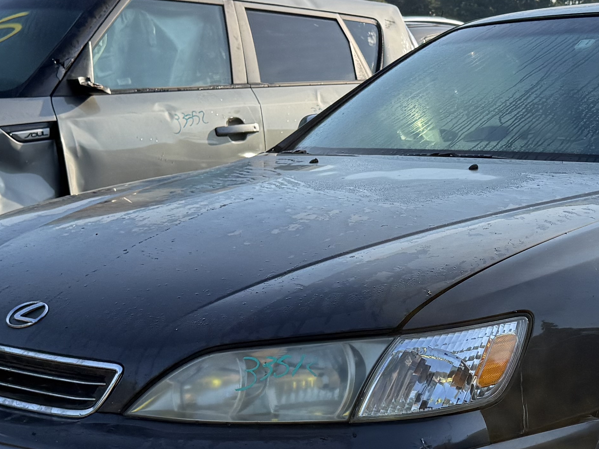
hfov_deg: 26.2
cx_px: 476
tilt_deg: -9.0
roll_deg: +2.0
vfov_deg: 20.0
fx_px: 1263
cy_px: 337
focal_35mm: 73
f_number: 1.78
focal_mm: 6.76
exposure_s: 1/3279
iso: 100
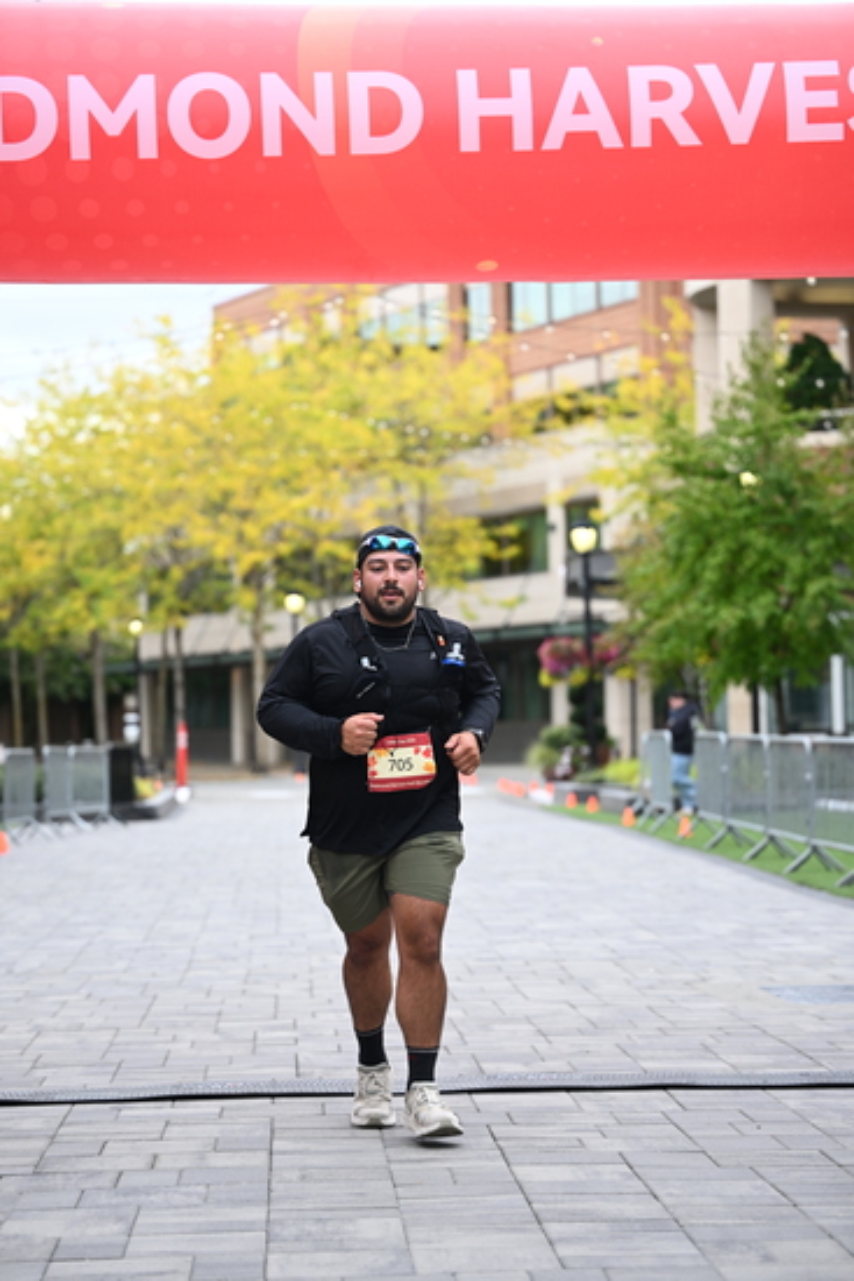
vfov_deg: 23.6
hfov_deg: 15.9
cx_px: 427
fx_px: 3058
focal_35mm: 86
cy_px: 640
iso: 640
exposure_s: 1/1600
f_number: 2.8
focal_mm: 86
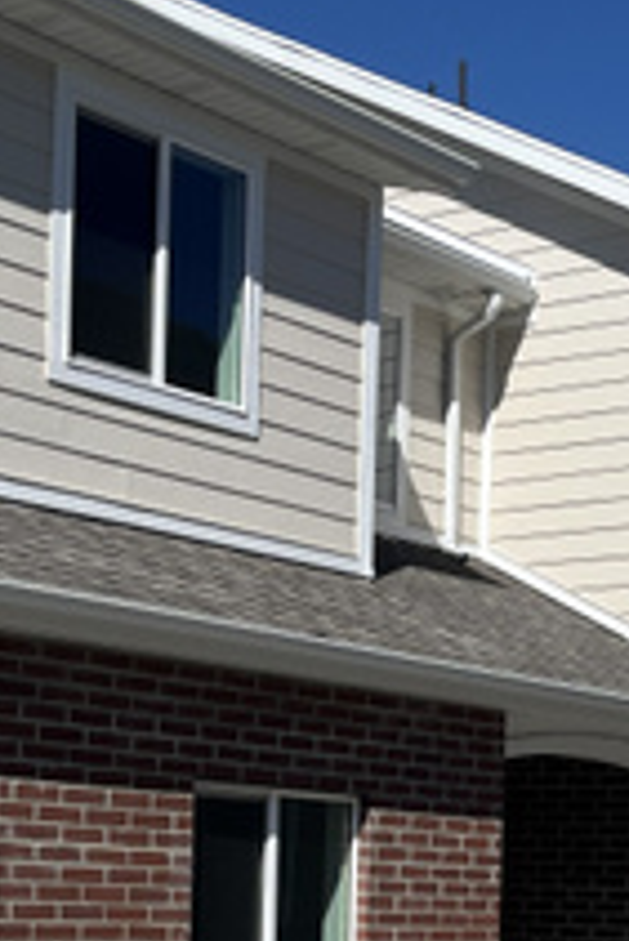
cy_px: 972
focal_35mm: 82
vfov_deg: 23.6
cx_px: 459
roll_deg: -2.4
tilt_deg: -3.6
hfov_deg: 16.6
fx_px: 2145
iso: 50
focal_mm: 5.1
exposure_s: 1/5848
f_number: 1.6
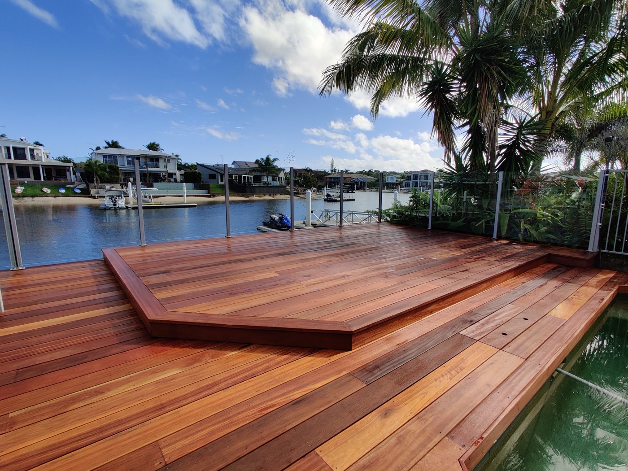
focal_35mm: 13
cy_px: 236
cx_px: 314
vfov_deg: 89.9
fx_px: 236
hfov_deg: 106.2
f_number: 2.2
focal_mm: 2.25
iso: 125
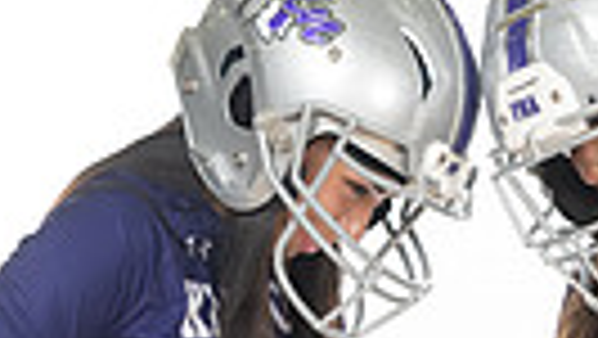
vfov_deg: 8.5
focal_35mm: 128
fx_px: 2031
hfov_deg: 16.6
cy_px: 865
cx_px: 463
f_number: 7.1
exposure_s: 1/320
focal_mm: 36
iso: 800
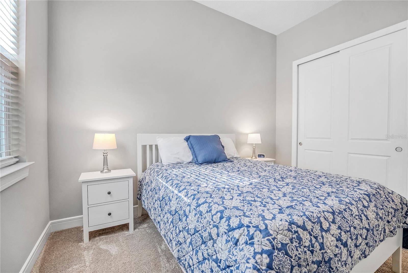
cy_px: 136
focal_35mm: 15
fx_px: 167
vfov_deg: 78.5
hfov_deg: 101.5
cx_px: 204
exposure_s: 1/1250
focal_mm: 14.7
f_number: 4
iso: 1000
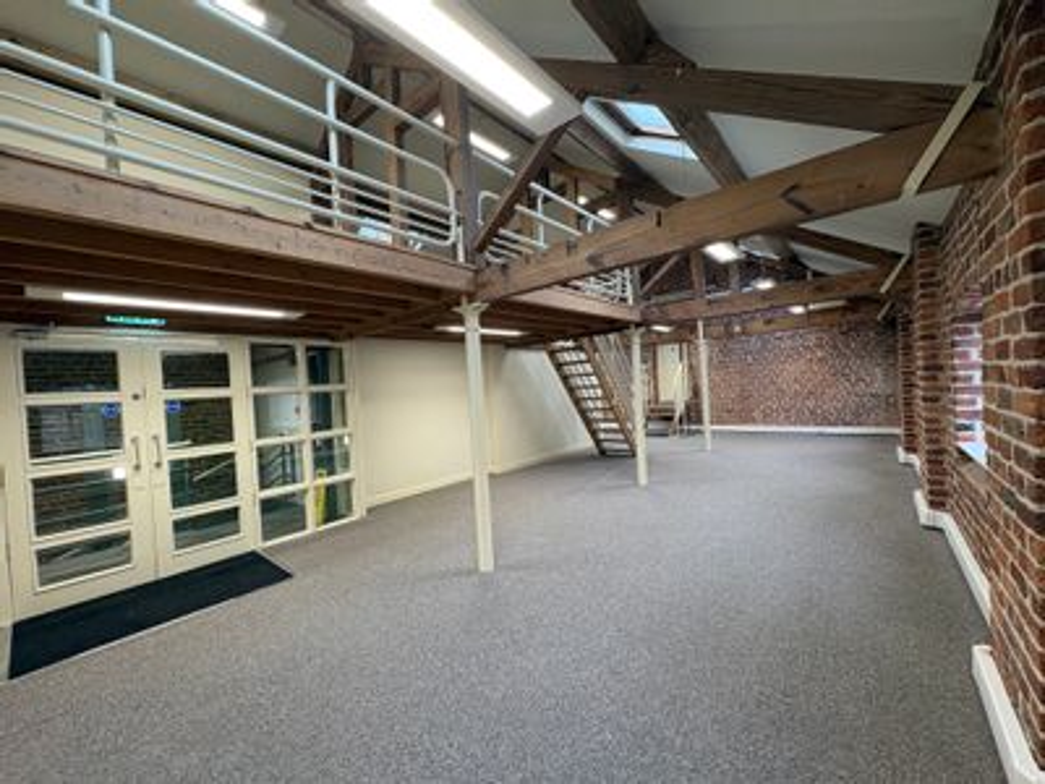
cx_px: 522
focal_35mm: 14
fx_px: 423
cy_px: 392
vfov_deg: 85.7
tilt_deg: -1.1
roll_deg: +3.1
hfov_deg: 102.1
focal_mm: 2.22
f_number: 2.2
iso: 200
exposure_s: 1/100
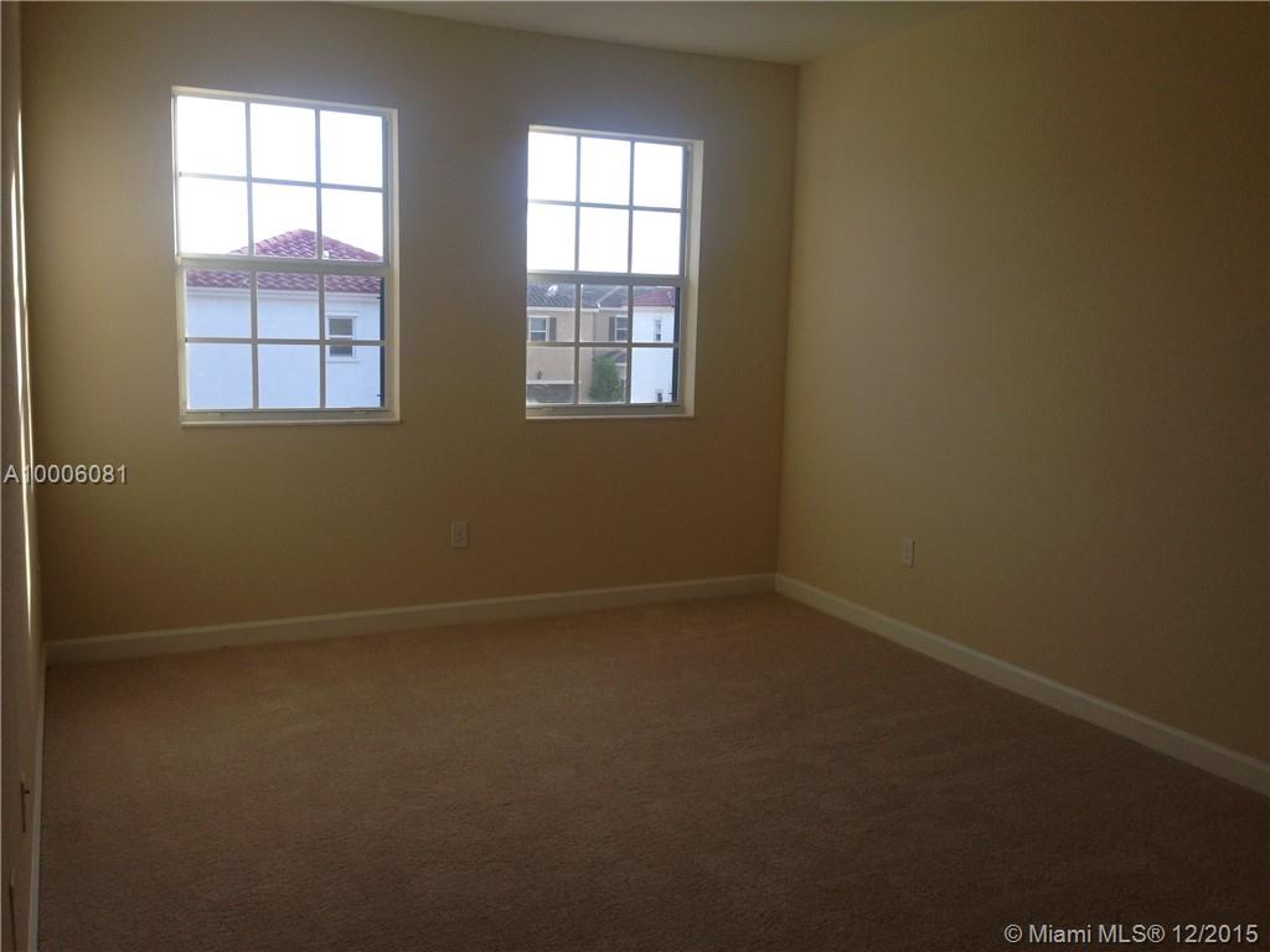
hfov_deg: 55.4
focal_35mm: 33
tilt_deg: -6.9
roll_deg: -1.4
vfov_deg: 42.9
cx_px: 635
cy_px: 476
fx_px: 1211
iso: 64
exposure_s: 1/120
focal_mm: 4.12
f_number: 2.4
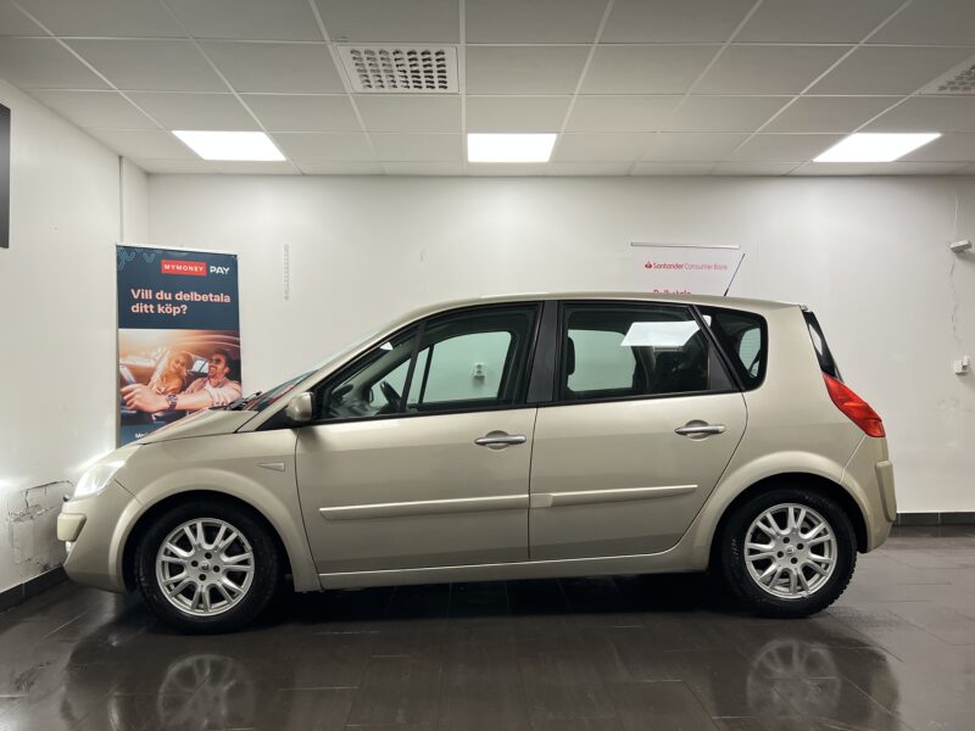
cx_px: 488
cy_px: 366
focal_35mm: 26
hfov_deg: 67.3
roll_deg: -0.2
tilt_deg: +0.0
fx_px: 732
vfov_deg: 53.1
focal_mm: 5.7
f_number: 1.5
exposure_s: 1/100
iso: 125
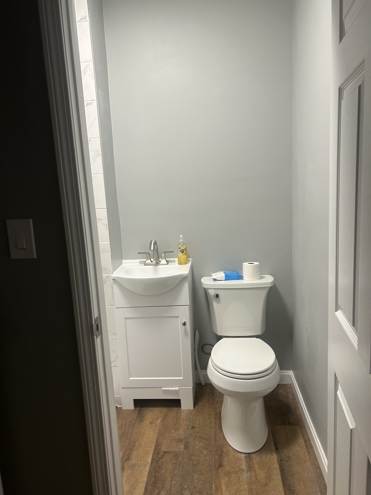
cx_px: 186
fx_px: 372
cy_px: 248
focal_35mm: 26
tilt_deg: -9.6
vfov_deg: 67.3
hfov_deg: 53.1
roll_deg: +1.6
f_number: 1.5
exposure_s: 1/60
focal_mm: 5.7
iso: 80
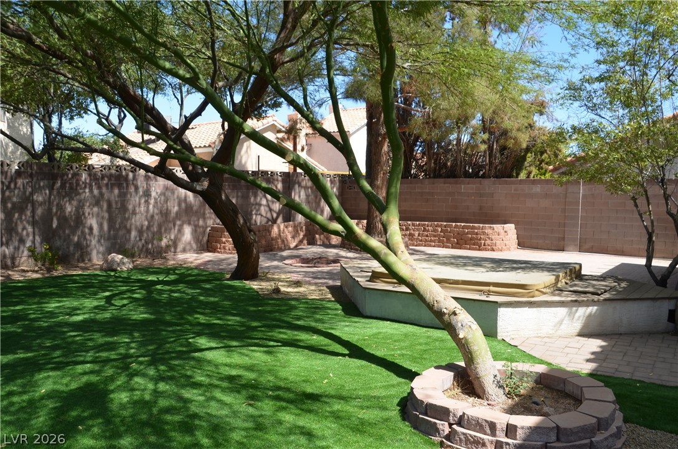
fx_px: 592
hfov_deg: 59.6
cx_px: 339
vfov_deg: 41.5
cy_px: 224
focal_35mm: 32
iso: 125
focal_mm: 21
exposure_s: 1/250
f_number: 8
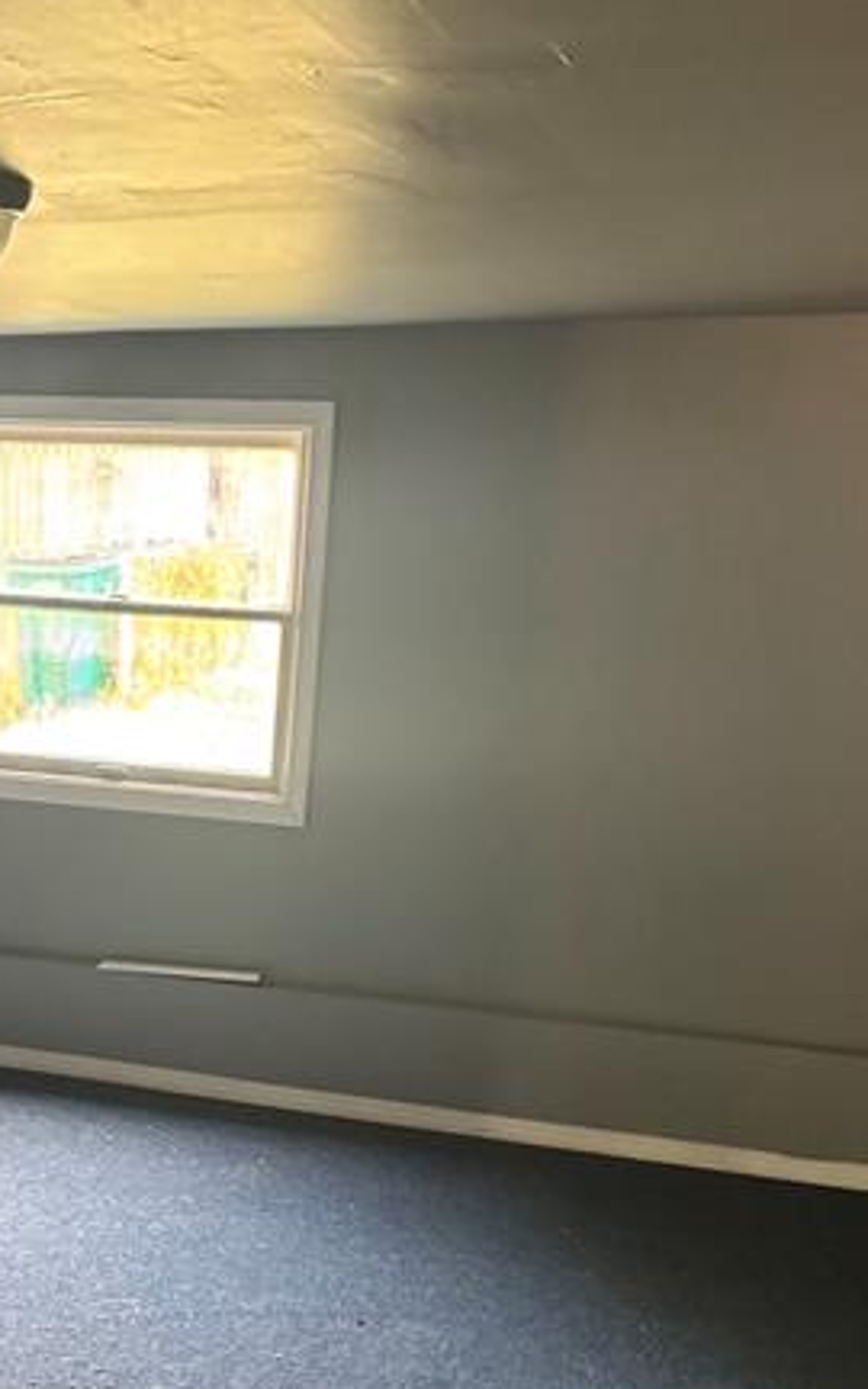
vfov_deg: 39.4
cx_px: 122
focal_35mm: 49
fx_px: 1855
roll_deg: -2.7
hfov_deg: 25.7
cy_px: 1122
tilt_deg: -17.4
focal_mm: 5.96
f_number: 1.6
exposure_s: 1/55
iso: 500
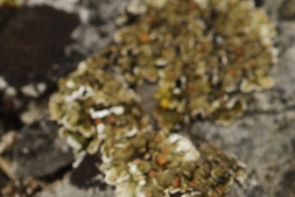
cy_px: 225
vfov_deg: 3.4
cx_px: -106
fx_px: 3309
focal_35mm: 404
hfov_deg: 5.1
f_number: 8
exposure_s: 1/250
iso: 200
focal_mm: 85
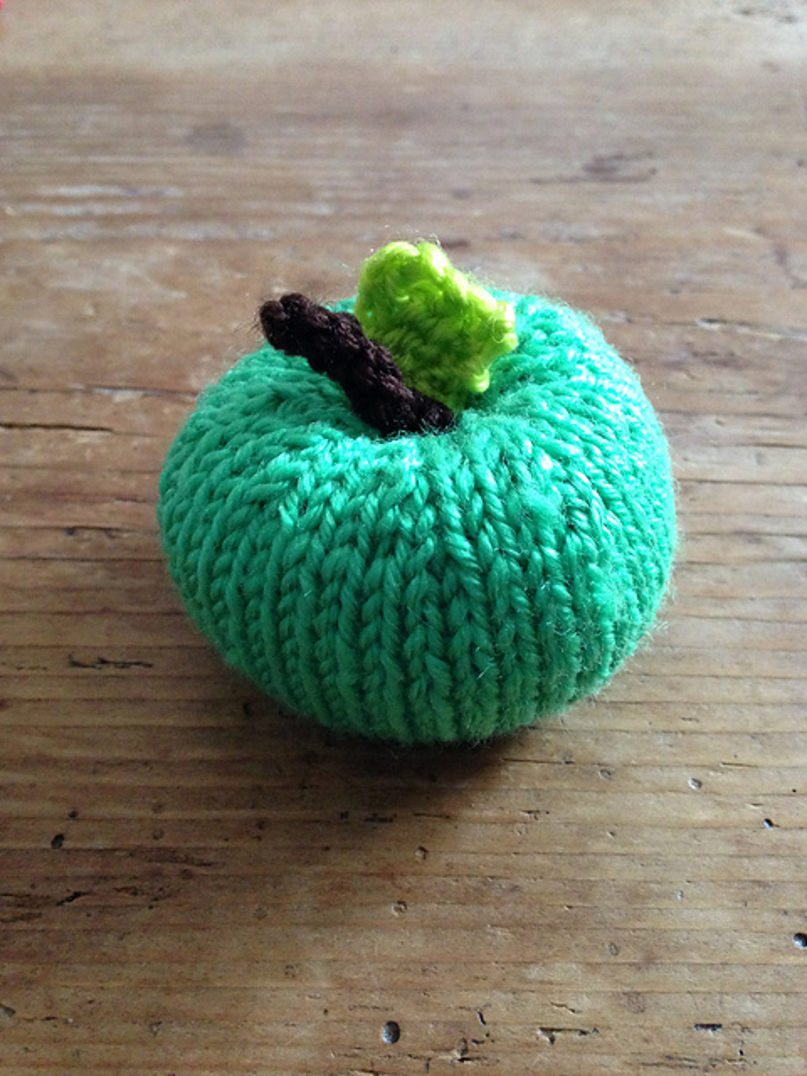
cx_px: 404
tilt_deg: -47.5
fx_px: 1026
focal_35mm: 33
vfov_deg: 55.4
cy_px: 538
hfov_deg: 42.9
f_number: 2.4
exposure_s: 1/20
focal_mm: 4.12
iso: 320
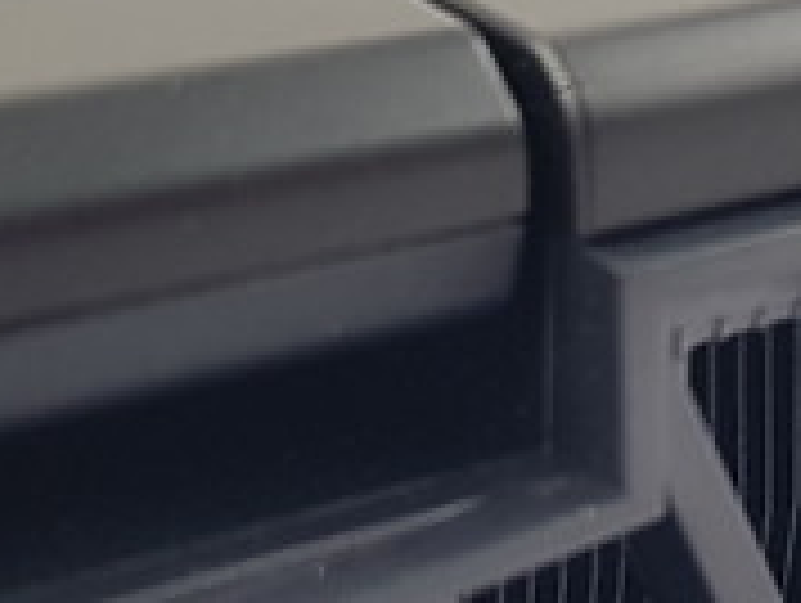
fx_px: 2433
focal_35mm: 105
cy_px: 414
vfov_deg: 14.1
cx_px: 860
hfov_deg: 18.1
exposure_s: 1/60
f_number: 1.7
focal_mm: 4.3
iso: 50
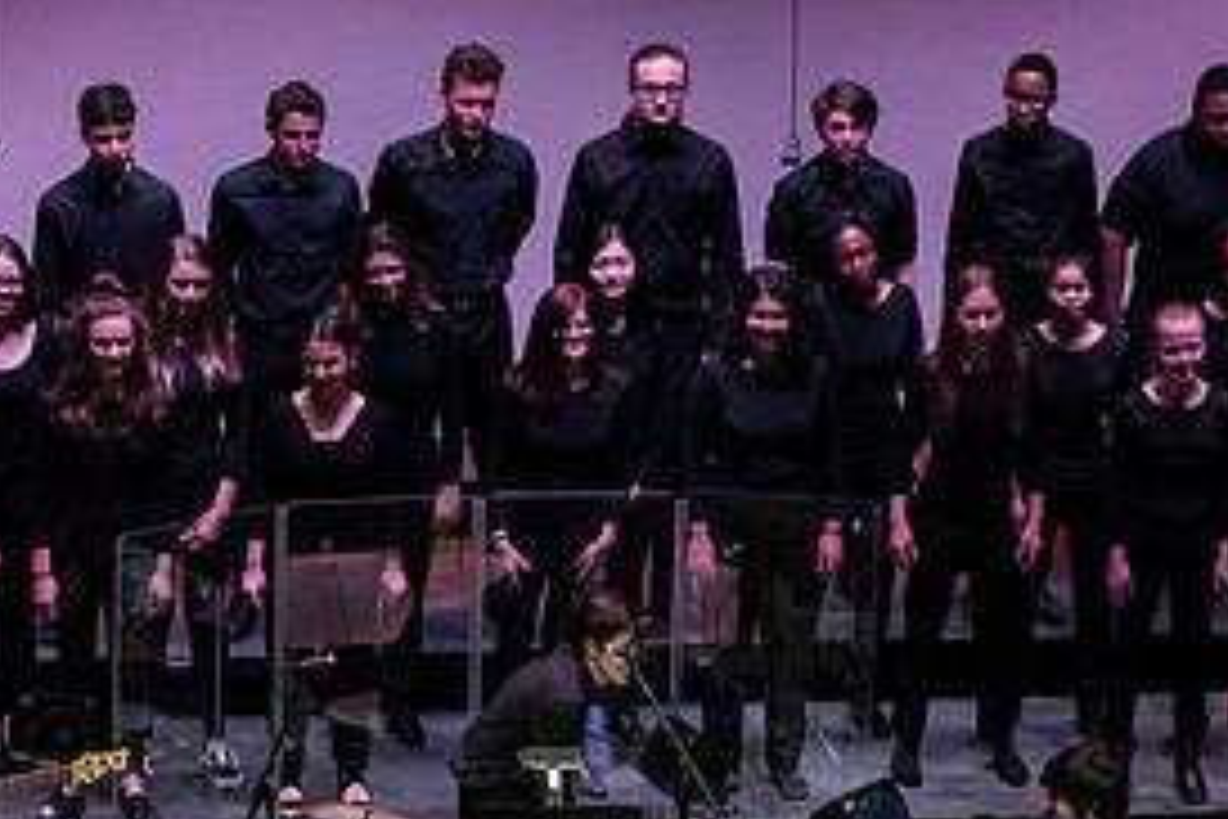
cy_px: 785
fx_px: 9380
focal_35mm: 275
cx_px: 329
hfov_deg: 7.5
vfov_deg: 5.0
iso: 2000
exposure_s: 1/160
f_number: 6.3
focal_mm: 70
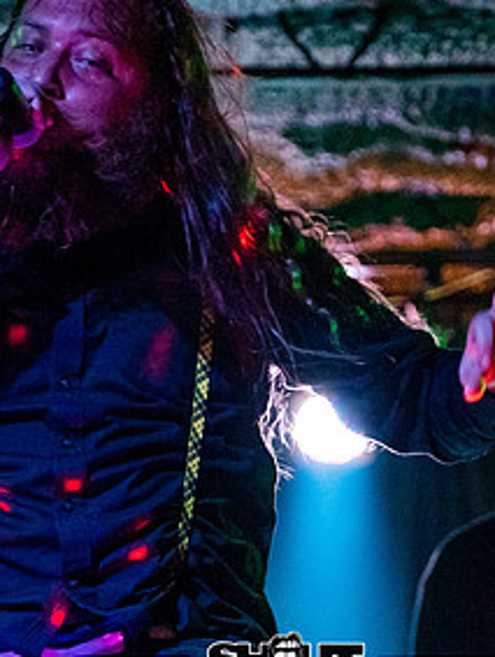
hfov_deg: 7.6
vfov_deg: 10.0
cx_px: 265
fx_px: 3748
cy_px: 344
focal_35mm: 197
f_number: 2.8
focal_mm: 75
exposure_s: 1/200
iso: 2500
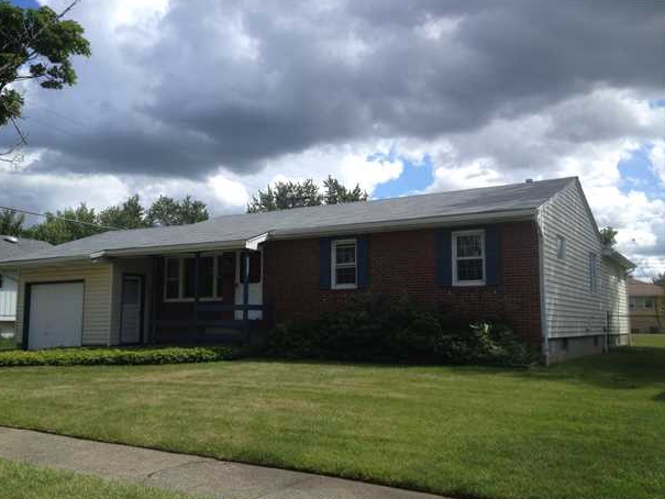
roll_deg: -0.7
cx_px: 320
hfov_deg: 50.1
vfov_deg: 38.7
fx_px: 711
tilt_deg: +4.9
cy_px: 258
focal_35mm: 37
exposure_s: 1/1534
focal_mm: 4.28
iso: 50
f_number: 2.4
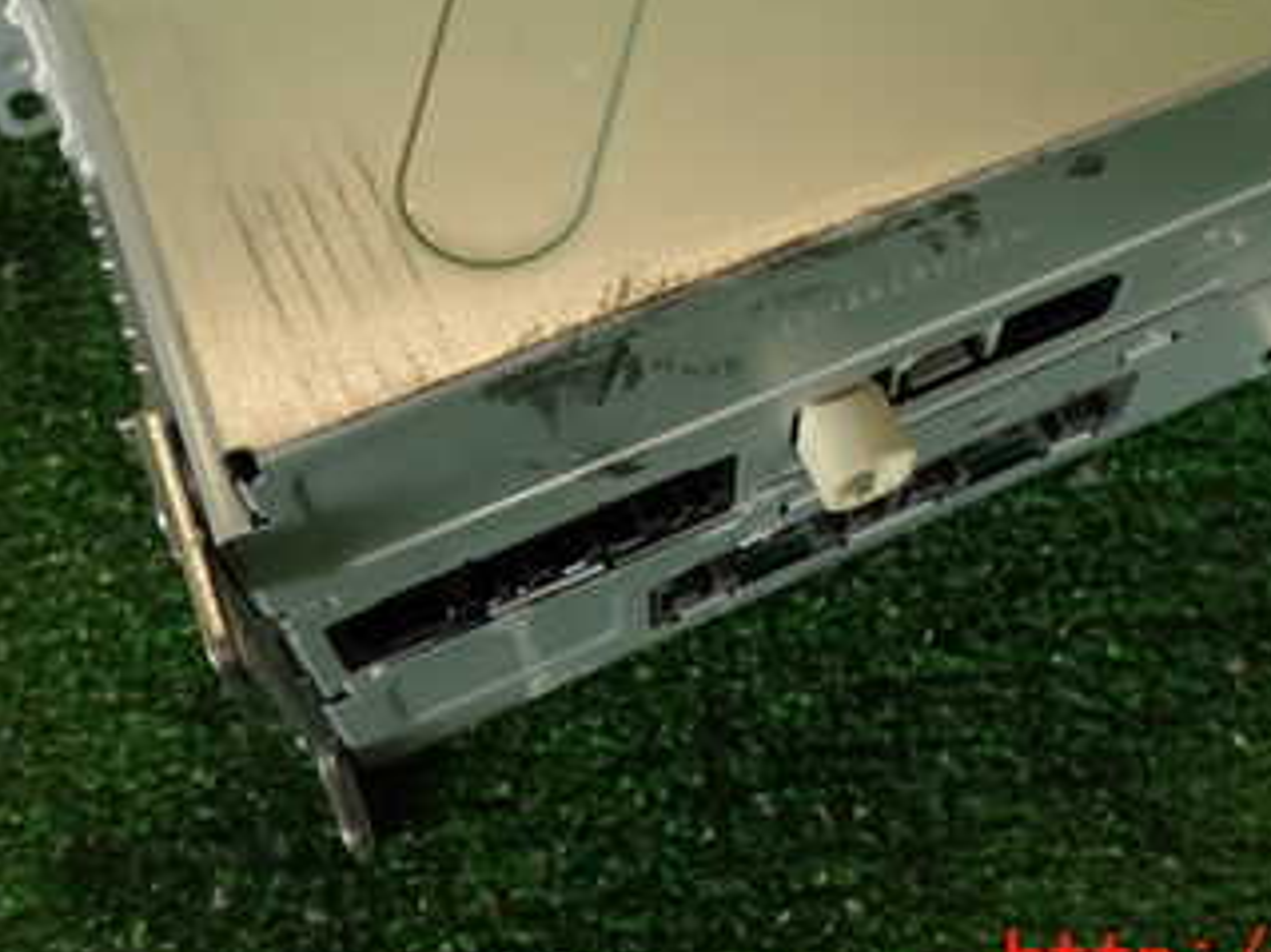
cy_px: 123
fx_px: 1725
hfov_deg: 40.4
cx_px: 709
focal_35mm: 47
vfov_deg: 29.8
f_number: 2.8
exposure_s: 1/60
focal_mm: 4.5
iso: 100
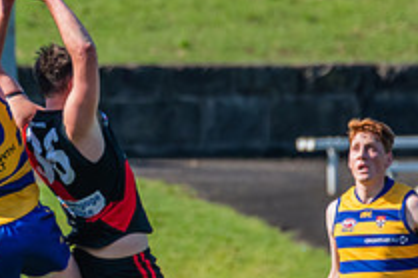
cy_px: 142
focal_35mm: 1506
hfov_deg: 1.4
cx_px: 7
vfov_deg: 0.9
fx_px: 17472
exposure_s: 1/1600
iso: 800
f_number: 7.1
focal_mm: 500
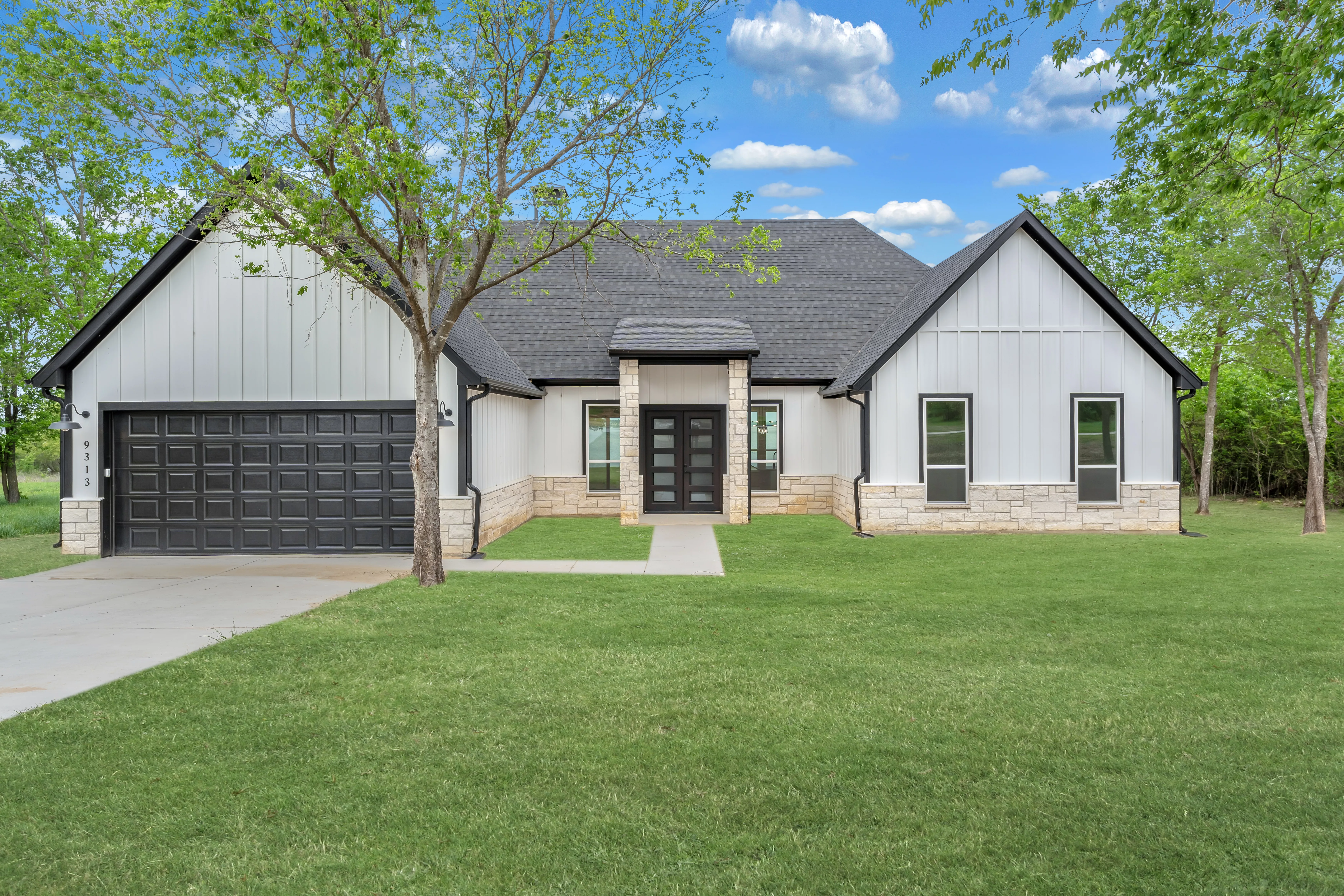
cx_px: 672
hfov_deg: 79.4
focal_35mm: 22
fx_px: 810
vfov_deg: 57.9
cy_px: 448
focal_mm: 21.7
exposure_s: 1/160
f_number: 9
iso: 100
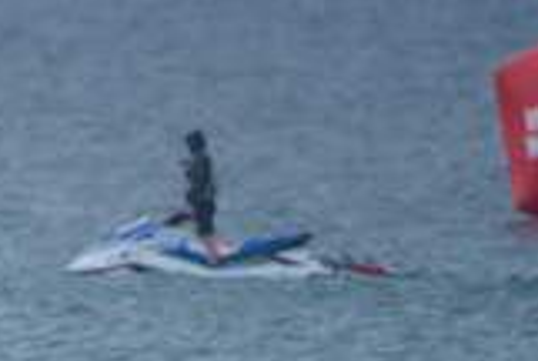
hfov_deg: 1.1
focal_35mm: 1800
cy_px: 590
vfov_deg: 0.8
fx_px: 26949
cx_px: -177
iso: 500
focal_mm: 500
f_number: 5.6
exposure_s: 1/2000
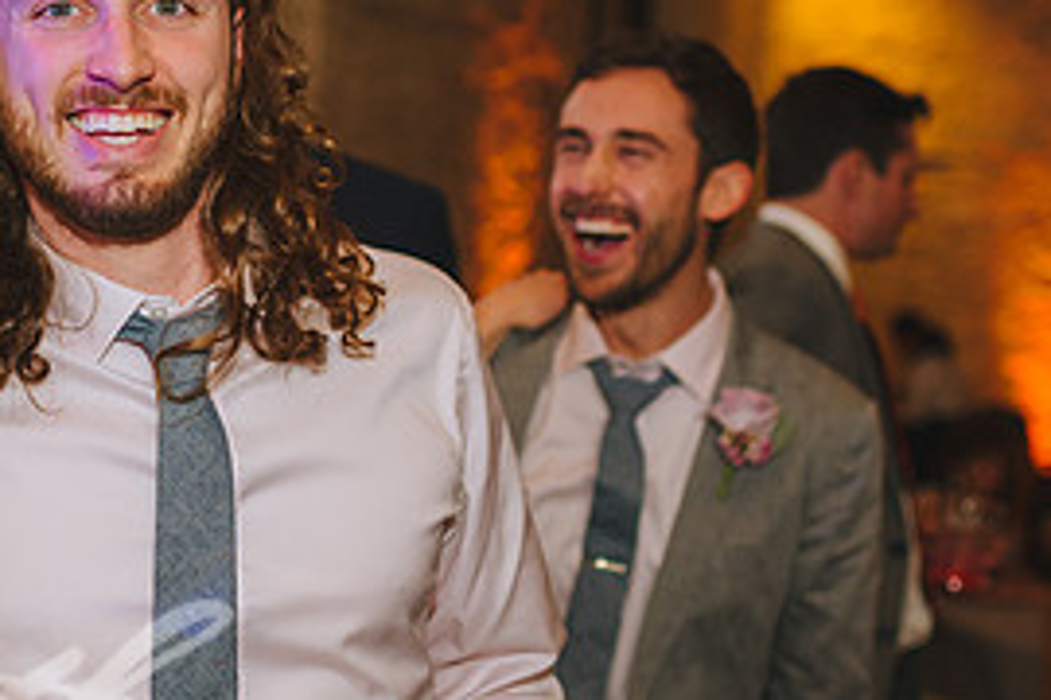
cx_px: 153
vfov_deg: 16.1
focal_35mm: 85
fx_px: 2481
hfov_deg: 23.4
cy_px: 282
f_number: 2.5
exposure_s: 1/200
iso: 800
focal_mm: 35
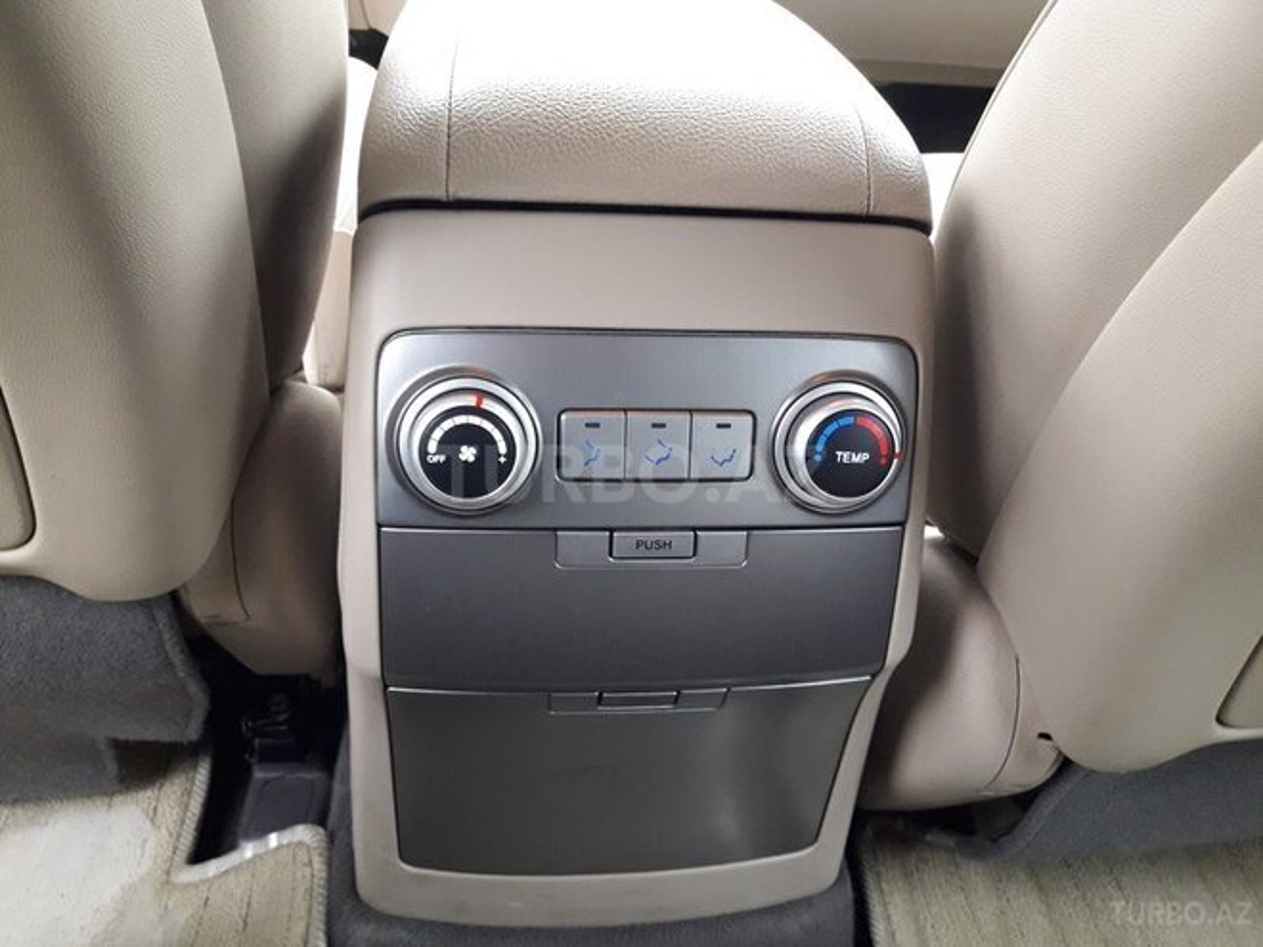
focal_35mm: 28
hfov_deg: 63.4
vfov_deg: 49.7
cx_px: 632
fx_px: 1022
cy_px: 474
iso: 200
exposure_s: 1/33
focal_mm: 3.7
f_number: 1.9
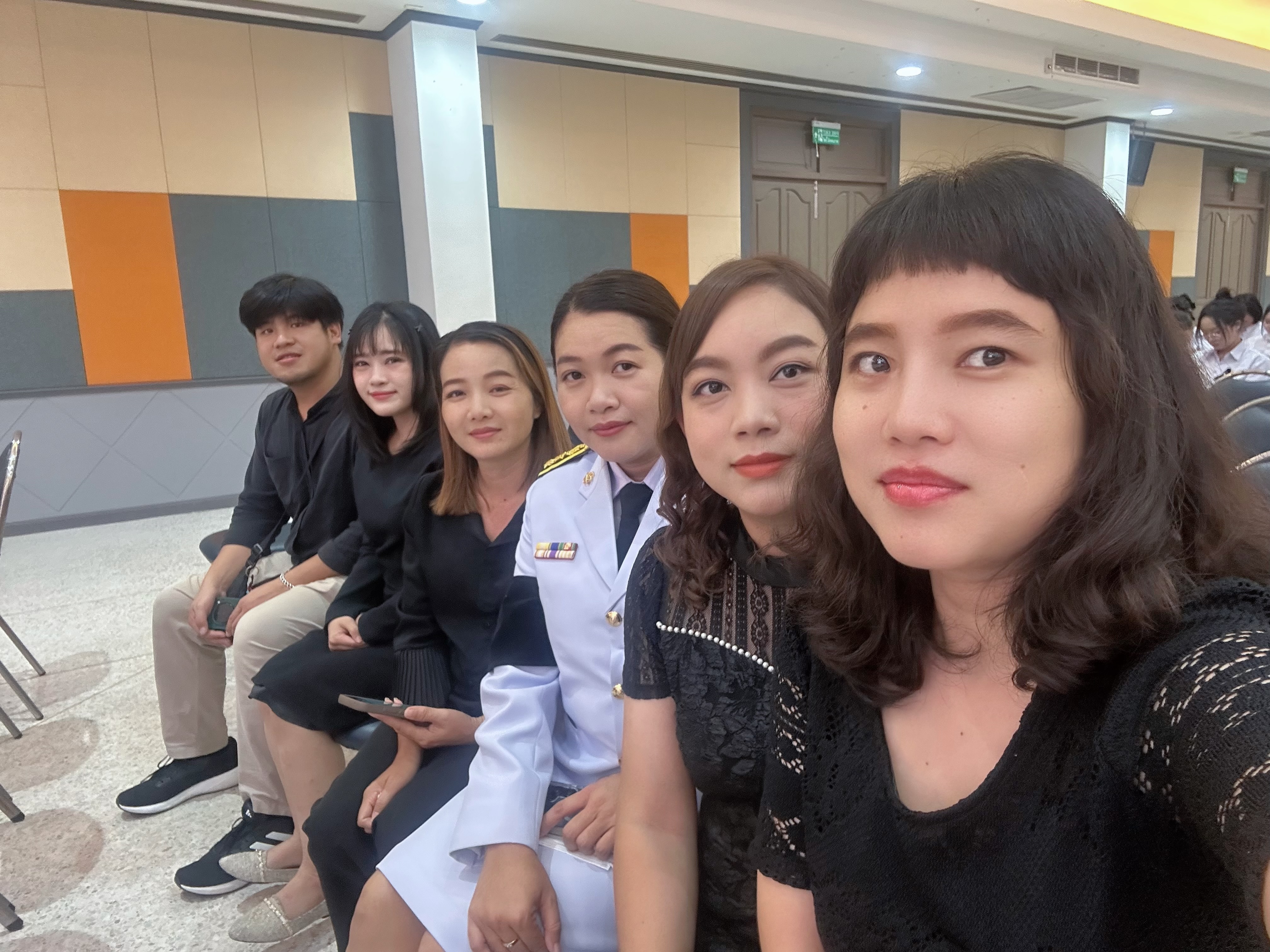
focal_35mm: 23
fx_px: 844
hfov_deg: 73.9
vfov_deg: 58.9
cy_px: 476
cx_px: 635
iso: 160
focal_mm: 2.69
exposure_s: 1/50
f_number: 1.9
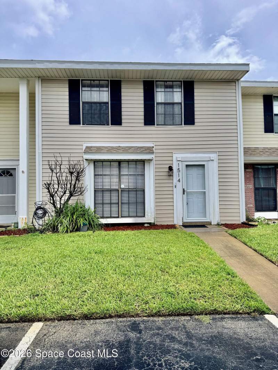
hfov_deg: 56.8
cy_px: 185
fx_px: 257
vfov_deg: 71.6
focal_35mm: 24
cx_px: 139
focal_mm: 6.76
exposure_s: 1/3584
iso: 80
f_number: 1.78
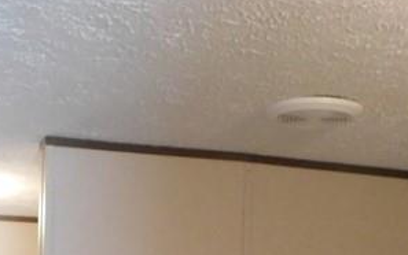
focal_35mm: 84
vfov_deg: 14.4
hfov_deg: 24.4
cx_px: 113
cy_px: 402
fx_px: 935
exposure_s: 1/20
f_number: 3
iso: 400
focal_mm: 4
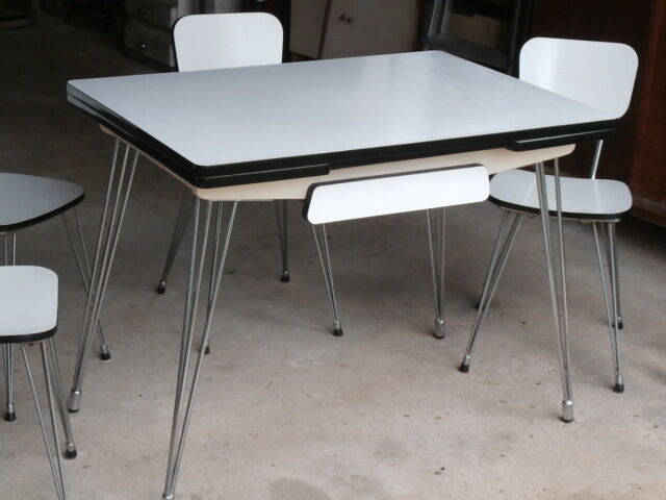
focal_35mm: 67
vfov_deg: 21.9
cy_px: 250
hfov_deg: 29.0
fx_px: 1289
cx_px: 333
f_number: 4.3
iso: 400
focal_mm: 11.86
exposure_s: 1/20
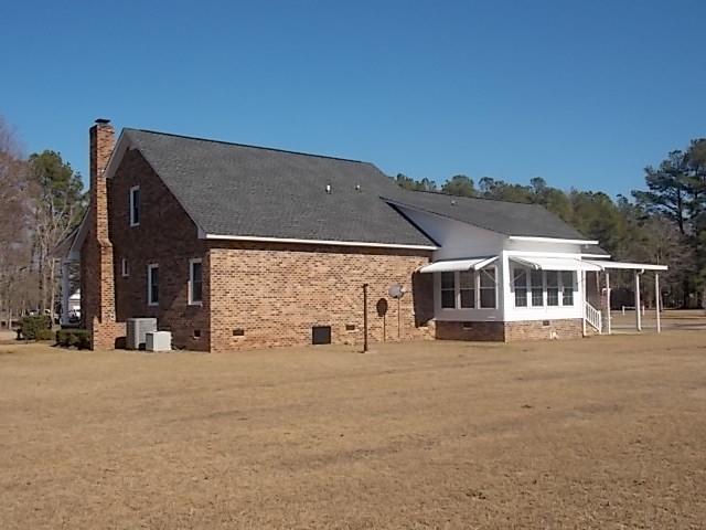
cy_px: 265
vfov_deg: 41.8
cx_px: 353
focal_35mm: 34
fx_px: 693
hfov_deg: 54.0
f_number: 3.4
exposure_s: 1/1000
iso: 80
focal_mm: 6.1
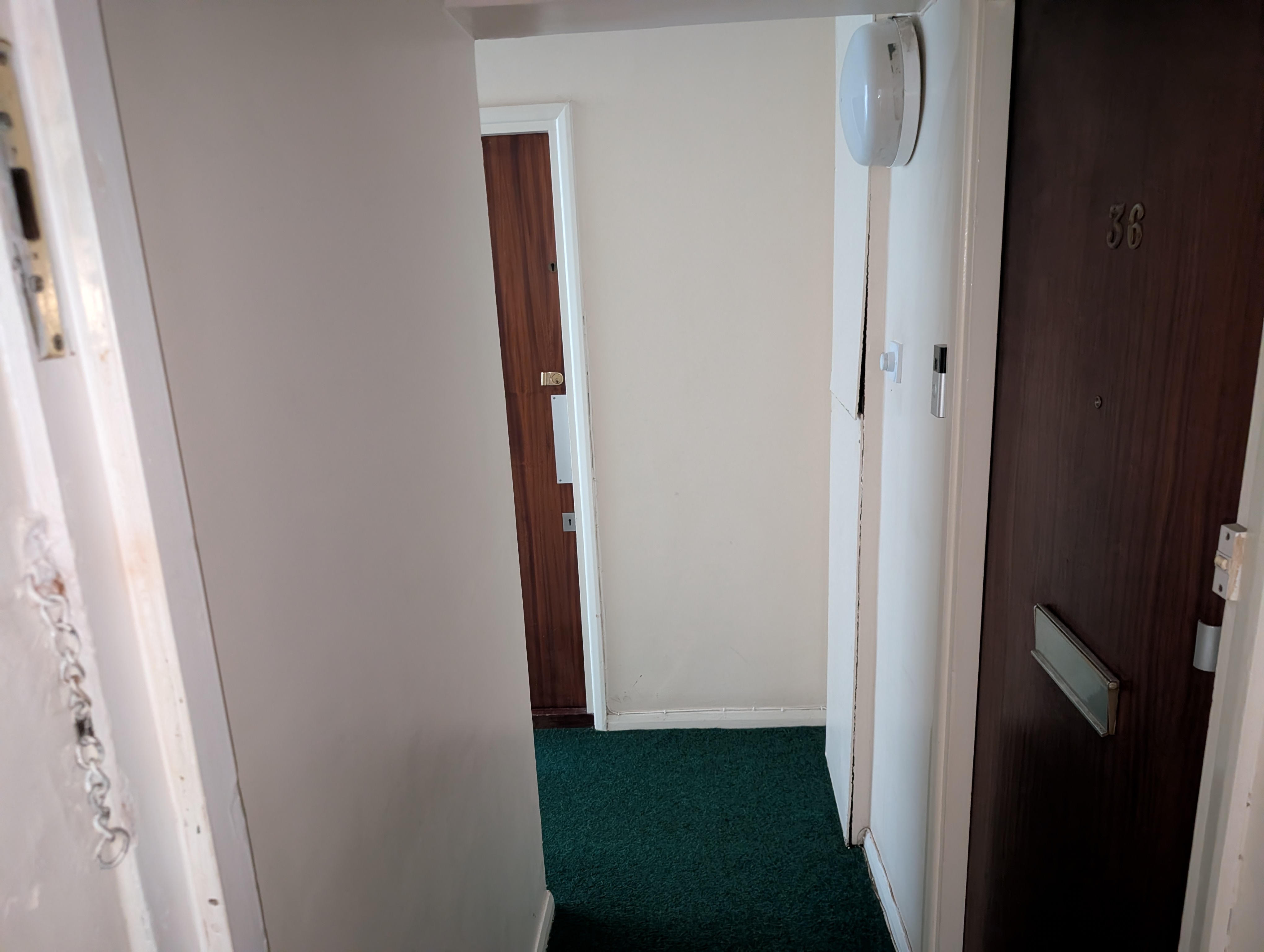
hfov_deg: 71.5
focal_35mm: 24
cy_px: 476
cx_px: 632
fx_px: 878
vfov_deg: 56.9
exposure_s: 1/15.1
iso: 1701
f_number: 1.68
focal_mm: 6.9
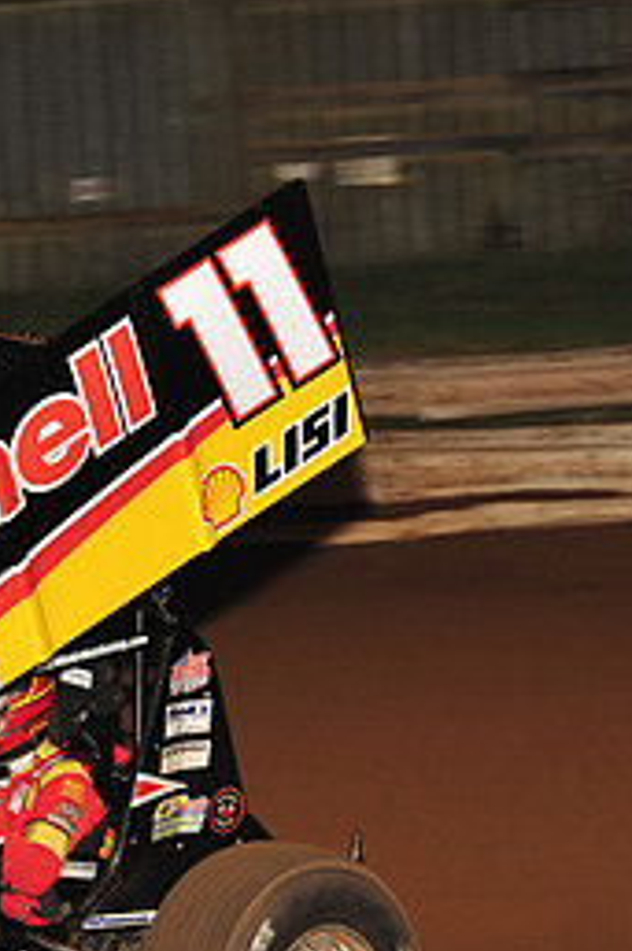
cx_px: -218
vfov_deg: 8.1
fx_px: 6671
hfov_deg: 5.4
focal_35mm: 253
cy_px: 670
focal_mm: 112
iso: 1000
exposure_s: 1/320
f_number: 7.1
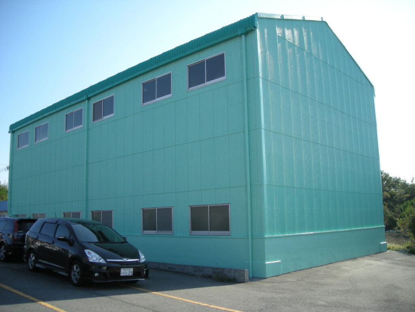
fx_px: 420
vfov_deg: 40.7
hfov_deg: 52.6
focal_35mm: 35
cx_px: 208
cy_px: 156
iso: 50
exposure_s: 1/140
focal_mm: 5.7
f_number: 5.7
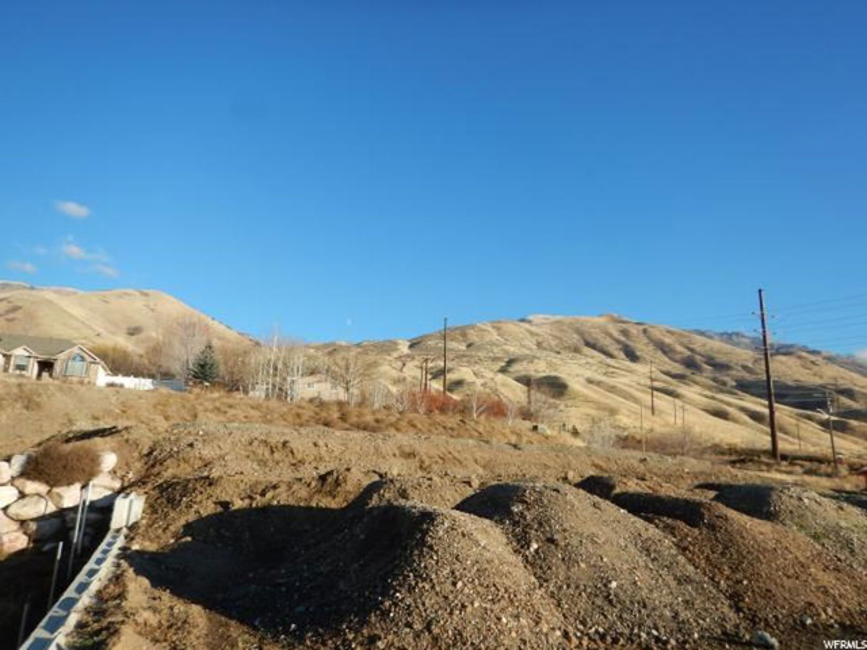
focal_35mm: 24
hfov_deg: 71.6
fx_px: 601
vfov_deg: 56.8
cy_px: 325
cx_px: 434
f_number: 2.8
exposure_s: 1/1250
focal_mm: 4.3
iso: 125
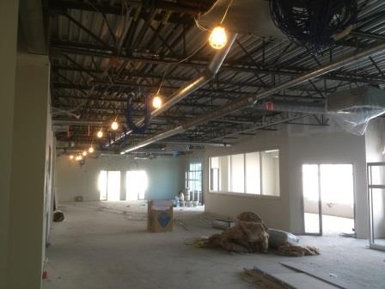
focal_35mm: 35
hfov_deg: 52.6
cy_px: 144
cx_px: 192
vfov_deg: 40.7
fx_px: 389
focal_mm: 4.28
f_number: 2.4
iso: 64
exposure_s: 1/30
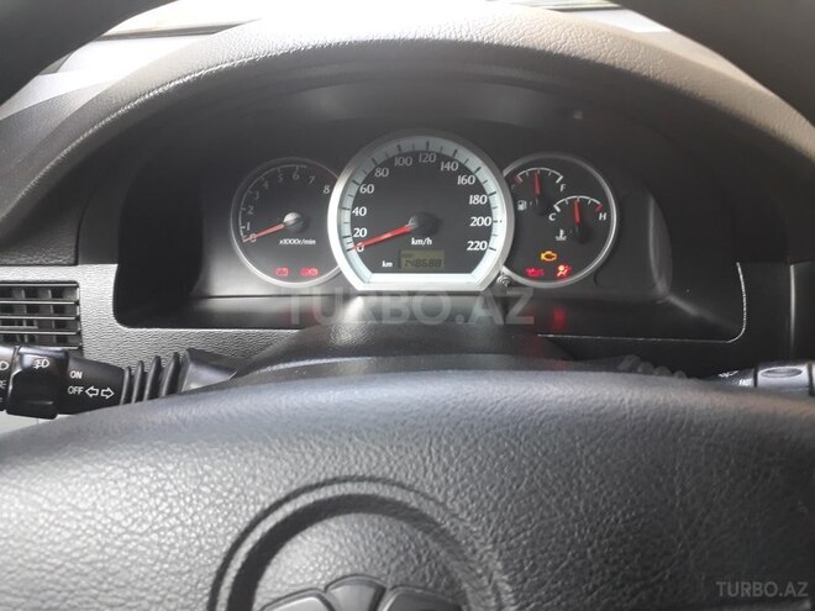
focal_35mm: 27
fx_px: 636
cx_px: 408
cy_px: 306
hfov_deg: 65.3
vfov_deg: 51.4
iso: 200
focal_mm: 3.6
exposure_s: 1/25
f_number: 1.9
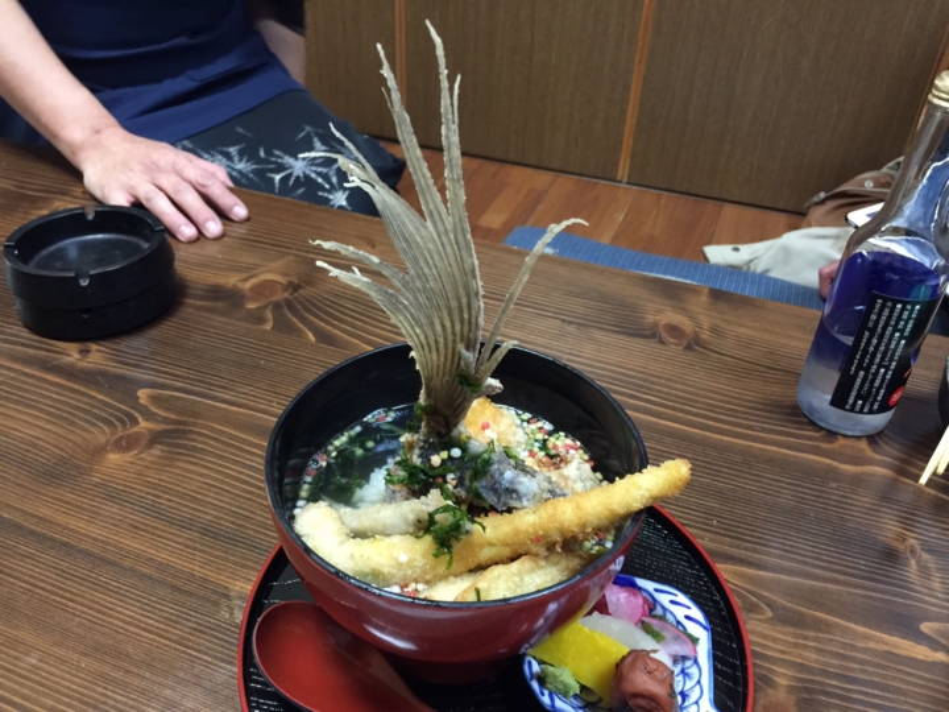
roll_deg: -1.9
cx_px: 474
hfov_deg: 61.7
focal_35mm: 29
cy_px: 356
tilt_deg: -35.8
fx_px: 795
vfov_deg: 48.2
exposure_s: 1/8
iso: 125
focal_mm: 4.15
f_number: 2.2
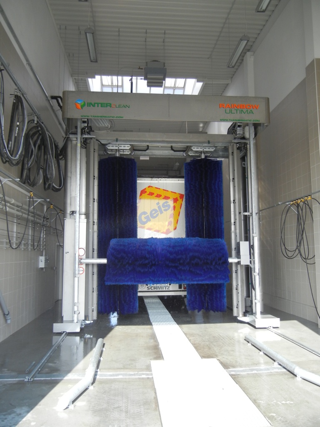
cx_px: 160
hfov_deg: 46.8
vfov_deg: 60.0
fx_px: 370
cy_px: 214
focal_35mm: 30
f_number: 3.5
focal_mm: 5.4
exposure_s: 1/247
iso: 160
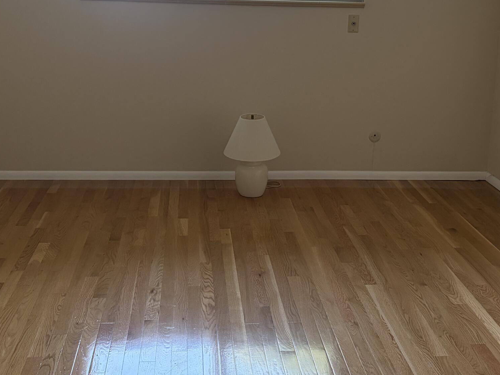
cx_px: 266
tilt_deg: -9.5
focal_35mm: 52
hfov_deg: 36.8
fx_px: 751
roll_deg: -0.9
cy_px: 123
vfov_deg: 27.8
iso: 160
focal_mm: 5.96
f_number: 1.6
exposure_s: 1/120
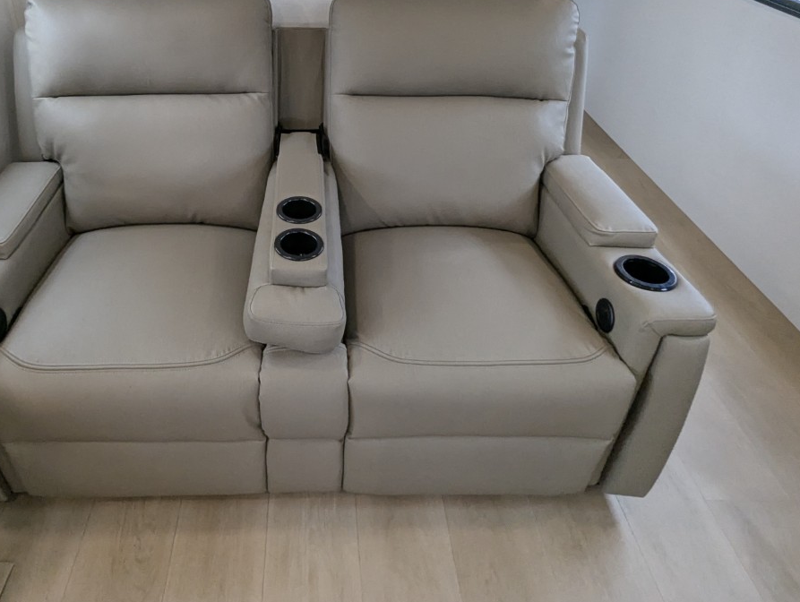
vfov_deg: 52.9
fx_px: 578
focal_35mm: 25
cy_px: 161
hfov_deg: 68.2
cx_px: 299
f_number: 2.2
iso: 118
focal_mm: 2.35
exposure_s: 1/132
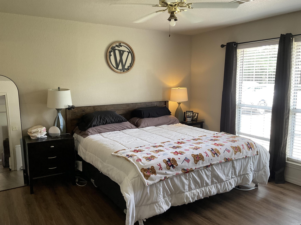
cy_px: 112
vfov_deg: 48.2
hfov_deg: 61.7
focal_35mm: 29
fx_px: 252
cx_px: 150
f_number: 1.8
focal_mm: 3
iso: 80
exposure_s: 1/60
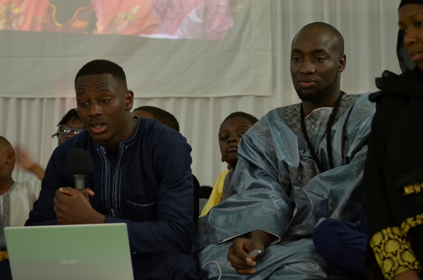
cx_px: 212
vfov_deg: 13.0
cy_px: 140
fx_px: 1231
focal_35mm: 105
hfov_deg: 19.5
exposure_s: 1/50
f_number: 4
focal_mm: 70
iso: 640
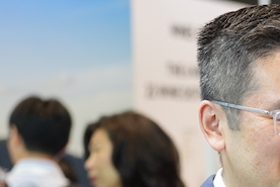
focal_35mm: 203
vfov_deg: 6.7
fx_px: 1580
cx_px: 566
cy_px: 266
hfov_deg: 9.5
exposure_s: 1/160
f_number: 2.5
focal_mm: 44
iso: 800
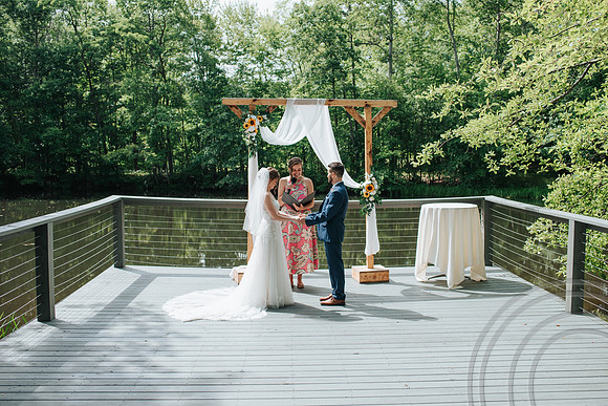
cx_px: 311
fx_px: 613
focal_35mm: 36
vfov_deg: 36.6
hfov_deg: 52.8
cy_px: 203
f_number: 3.5
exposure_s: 1/800
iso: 100
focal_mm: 35
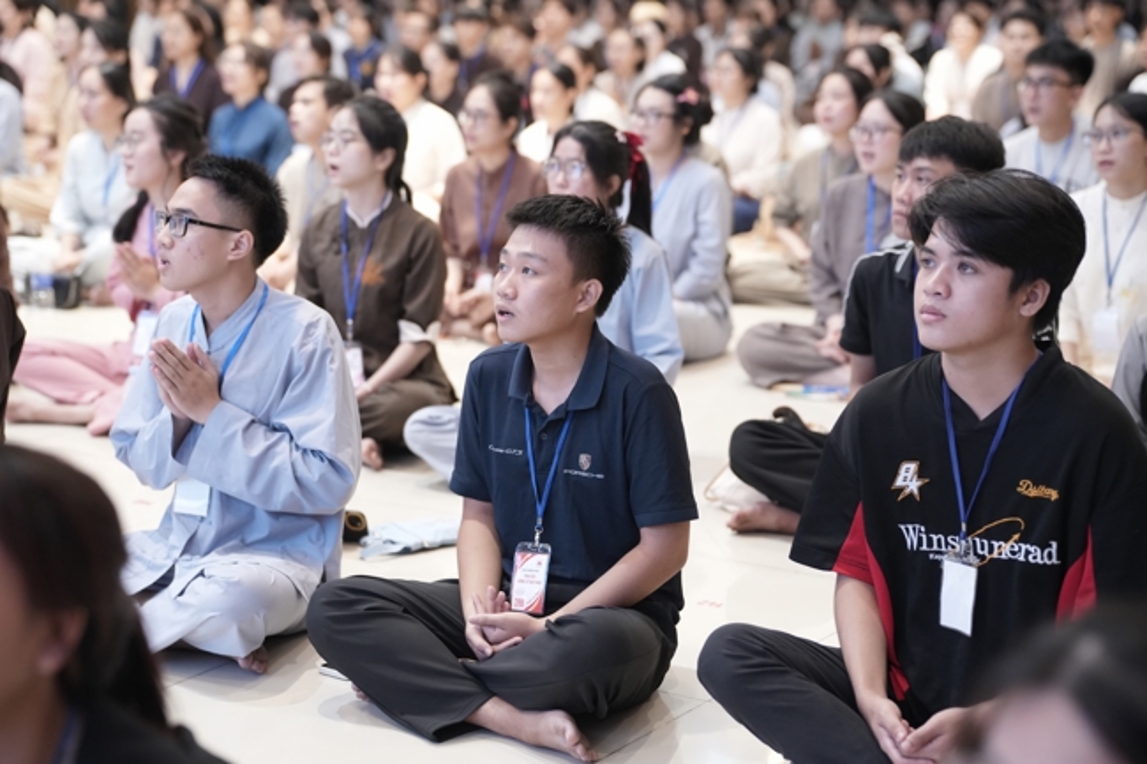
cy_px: 382
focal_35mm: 72
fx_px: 2293
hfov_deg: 28.1
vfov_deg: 18.9
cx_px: 574
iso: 3200
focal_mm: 72
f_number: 2.8
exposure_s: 1/125
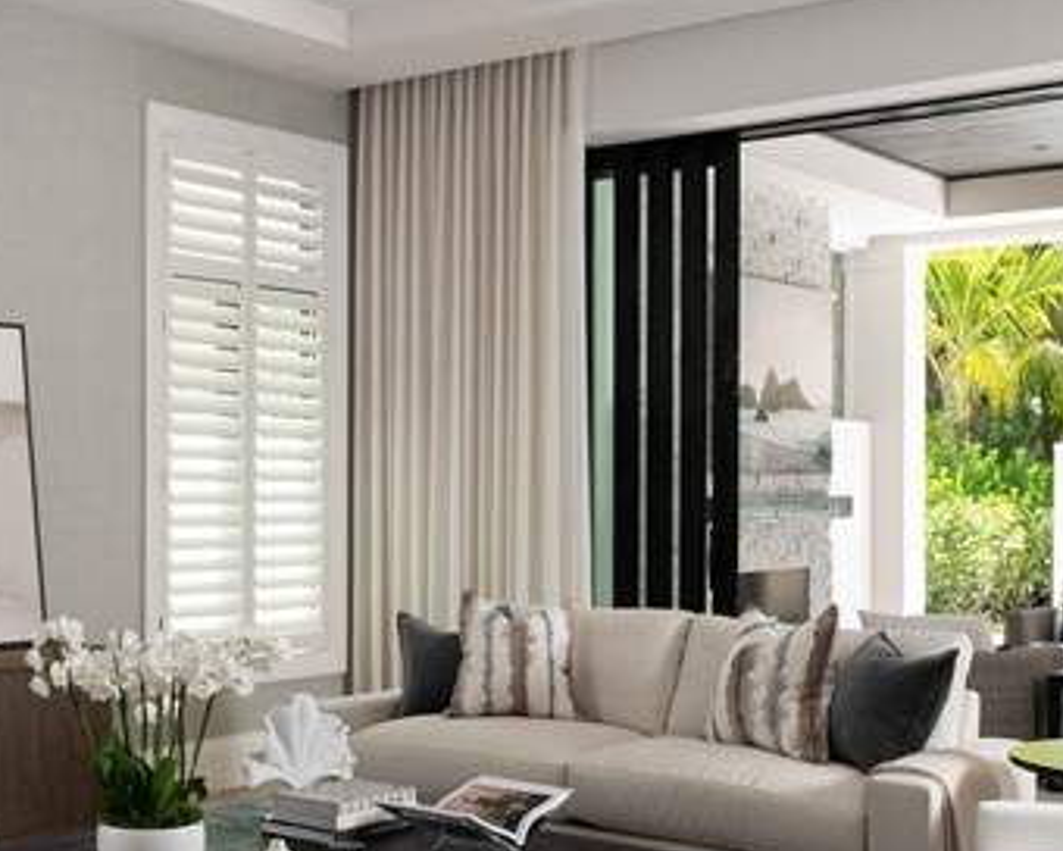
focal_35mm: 53
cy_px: 466
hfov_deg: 34.9
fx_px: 1667
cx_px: 328
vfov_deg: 28.6
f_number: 8
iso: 100
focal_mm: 24
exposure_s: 1/25
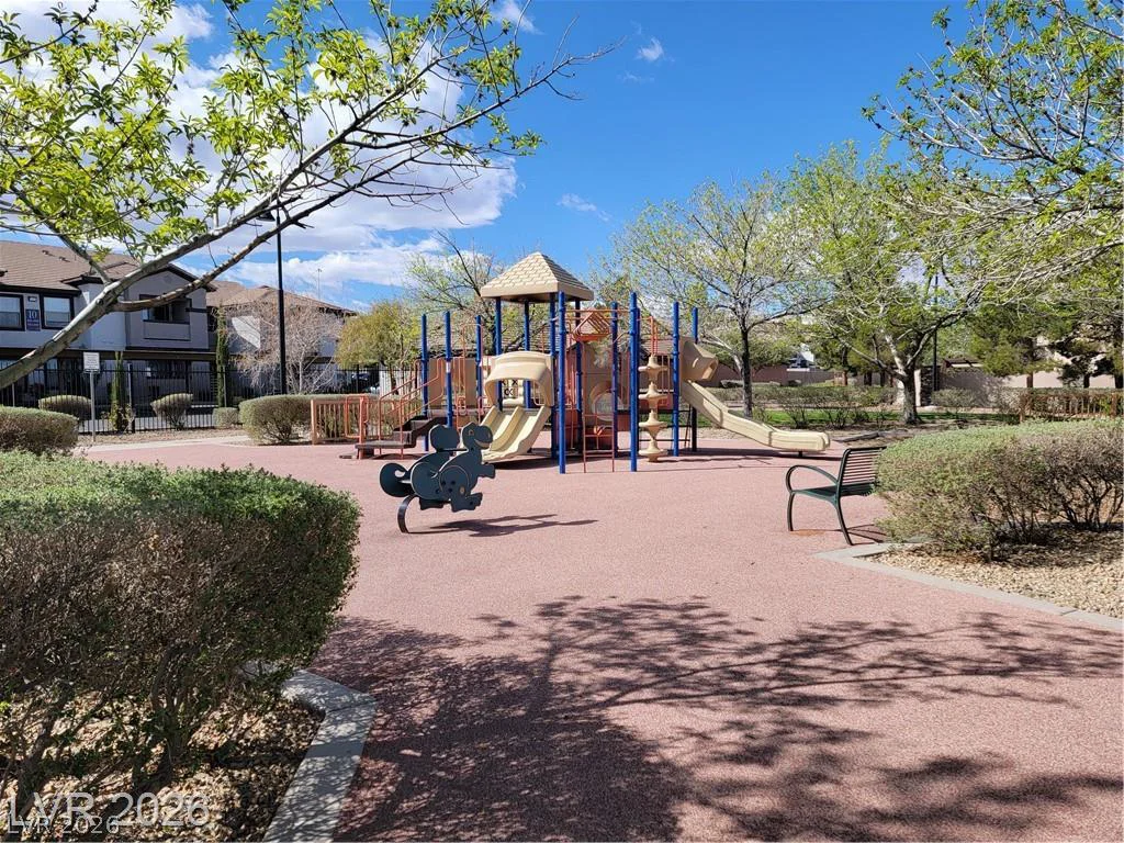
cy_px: 422
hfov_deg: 71.6
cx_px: 562
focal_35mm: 24
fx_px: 779
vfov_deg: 56.8
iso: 16
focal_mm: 6.7
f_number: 1.8
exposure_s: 1/854
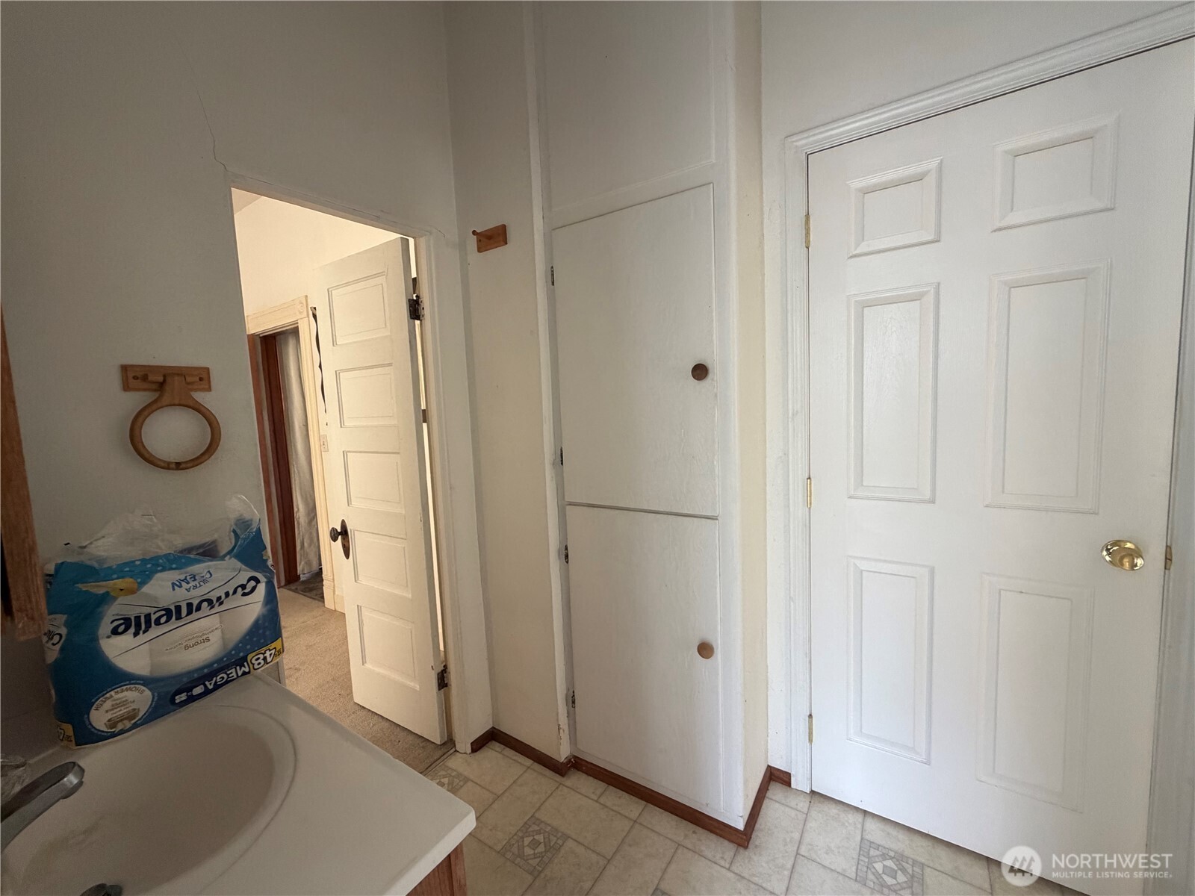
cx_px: 598
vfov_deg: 85.7
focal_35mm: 14
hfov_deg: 102.1
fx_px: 483
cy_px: 448
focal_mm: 2.22
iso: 320
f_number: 2.2
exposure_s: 1/121
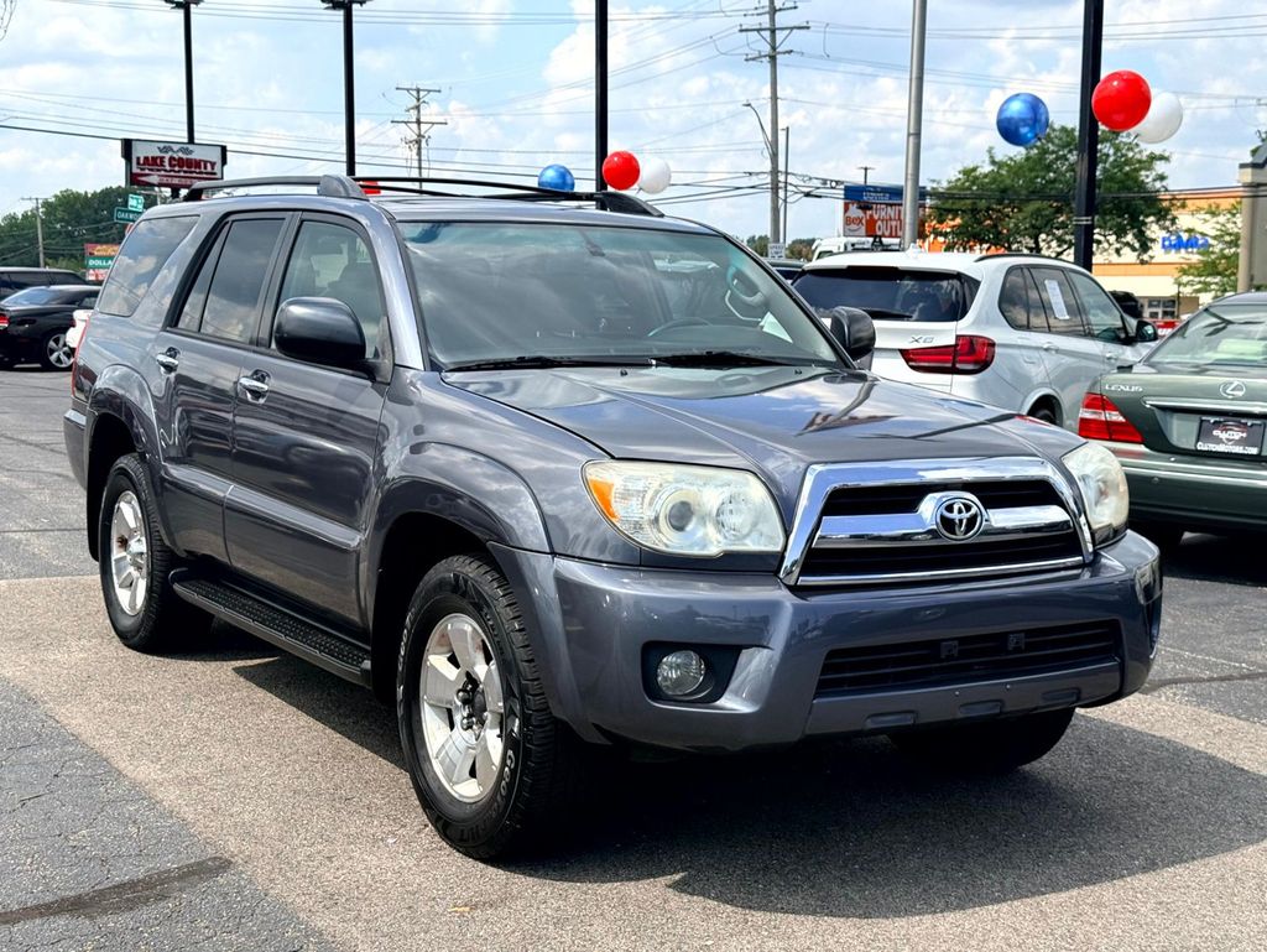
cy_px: 476
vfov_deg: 30.3
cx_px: 634
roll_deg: -1.0
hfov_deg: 39.6
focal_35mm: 48
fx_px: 1758
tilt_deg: -6.5
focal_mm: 6.76
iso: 64
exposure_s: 1/3096
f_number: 1.78
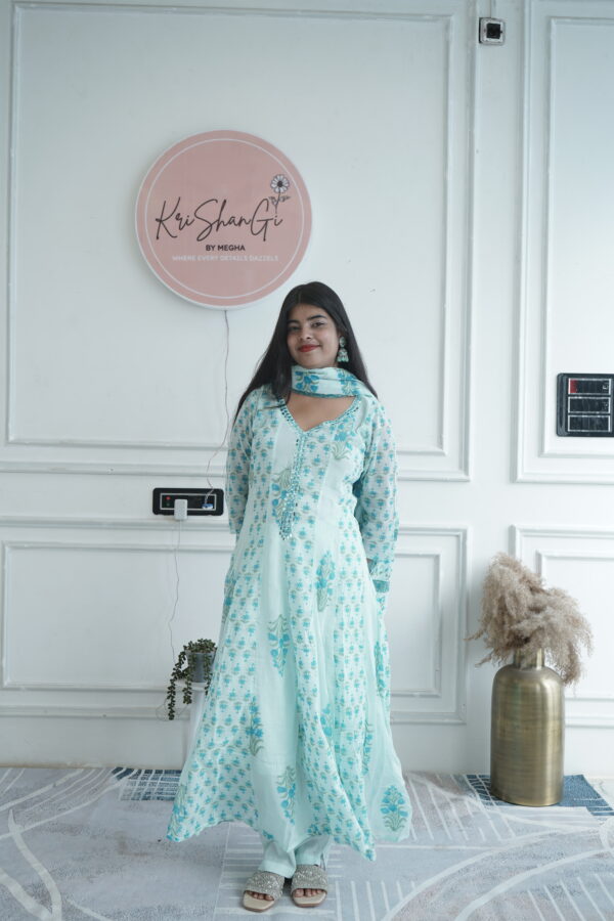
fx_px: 870
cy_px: 460
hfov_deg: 38.9
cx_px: 307
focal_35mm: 34
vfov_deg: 55.8
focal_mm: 34
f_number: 5.6
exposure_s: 1/100
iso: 200
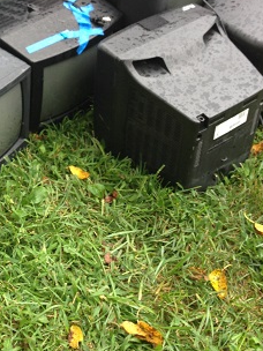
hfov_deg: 20.4
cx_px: 42
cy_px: 101
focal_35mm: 71
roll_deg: -7.6
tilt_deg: -35.2
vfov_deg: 27.1
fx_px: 719
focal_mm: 4.12
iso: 50
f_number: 2.4
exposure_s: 1/20
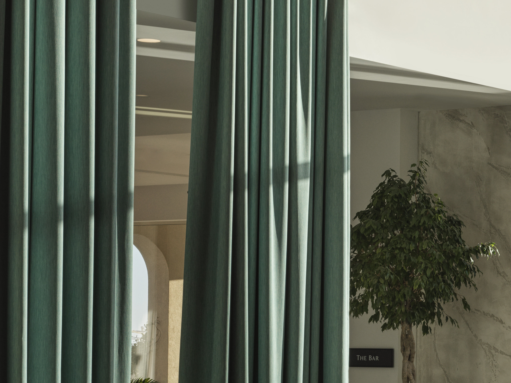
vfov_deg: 11.9
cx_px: 636
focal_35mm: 124
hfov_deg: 15.3
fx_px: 1830
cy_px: 335
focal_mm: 60
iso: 200
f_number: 11
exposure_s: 1/45
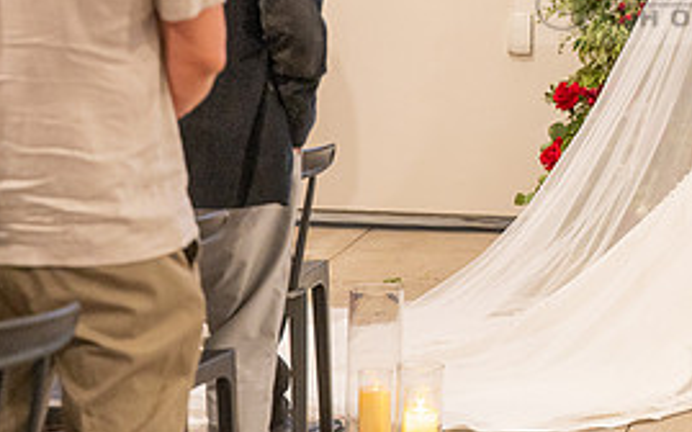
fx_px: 2904
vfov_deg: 8.5
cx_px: 738
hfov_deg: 13.4
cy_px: -17
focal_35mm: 154
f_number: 2.8
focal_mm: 70
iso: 1600
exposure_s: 1/125
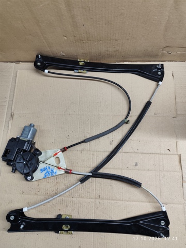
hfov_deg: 58.9
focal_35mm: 23
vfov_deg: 73.9
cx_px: 93
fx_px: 165
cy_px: 124
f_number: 1.65
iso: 320
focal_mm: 6.19
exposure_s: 1/100
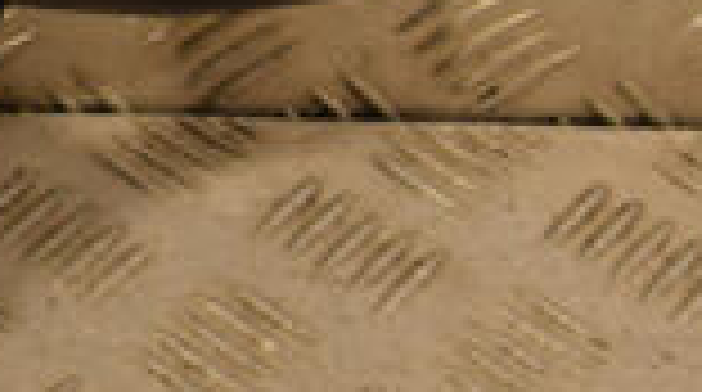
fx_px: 3604
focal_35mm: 194
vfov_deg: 6.2
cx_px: -554
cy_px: -63
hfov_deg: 10.5
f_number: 6.3
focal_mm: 32
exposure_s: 1/160
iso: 800
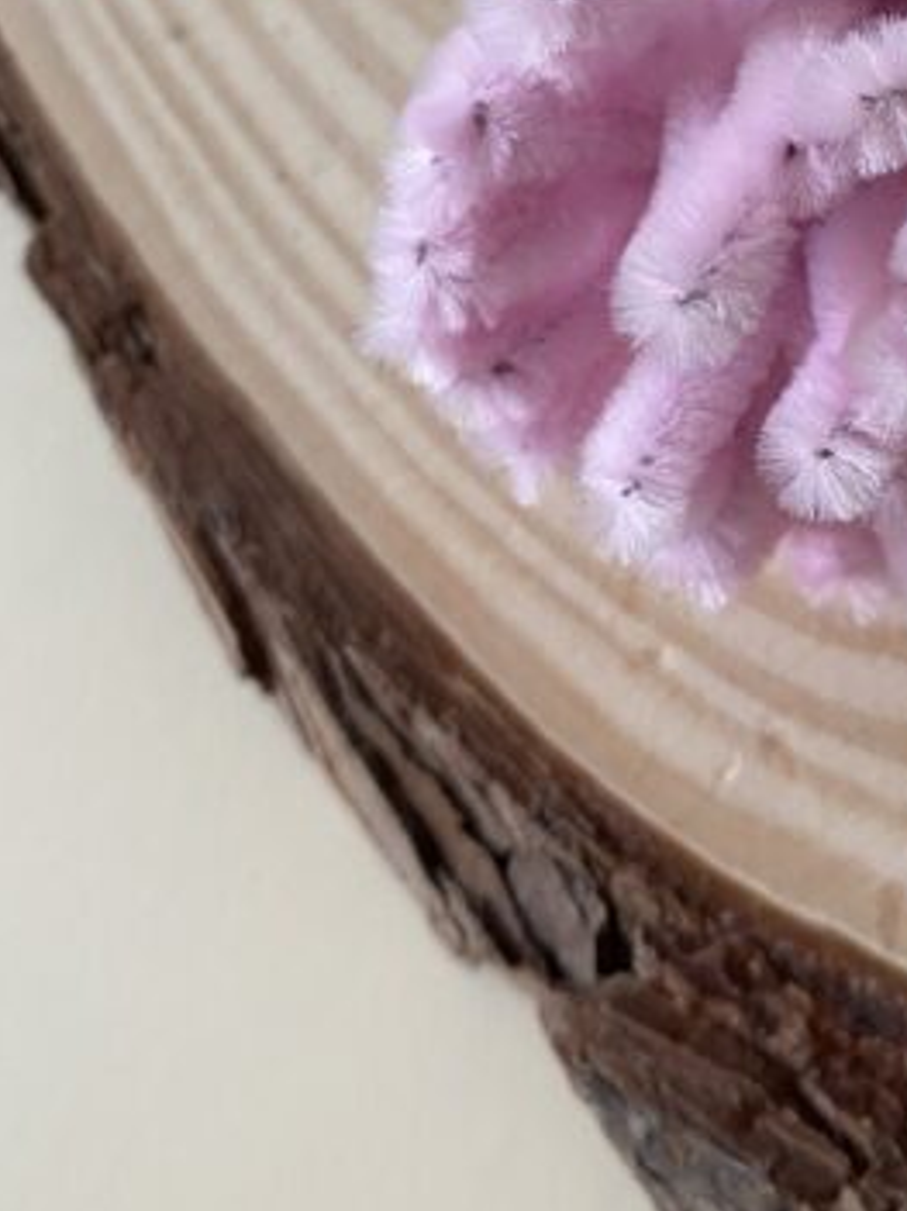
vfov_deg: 32.5
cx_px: 724
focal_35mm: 57
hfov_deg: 25.2
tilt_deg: -62.7
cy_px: 173
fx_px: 1993
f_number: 1.8
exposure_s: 1/94
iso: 125
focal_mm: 4.25
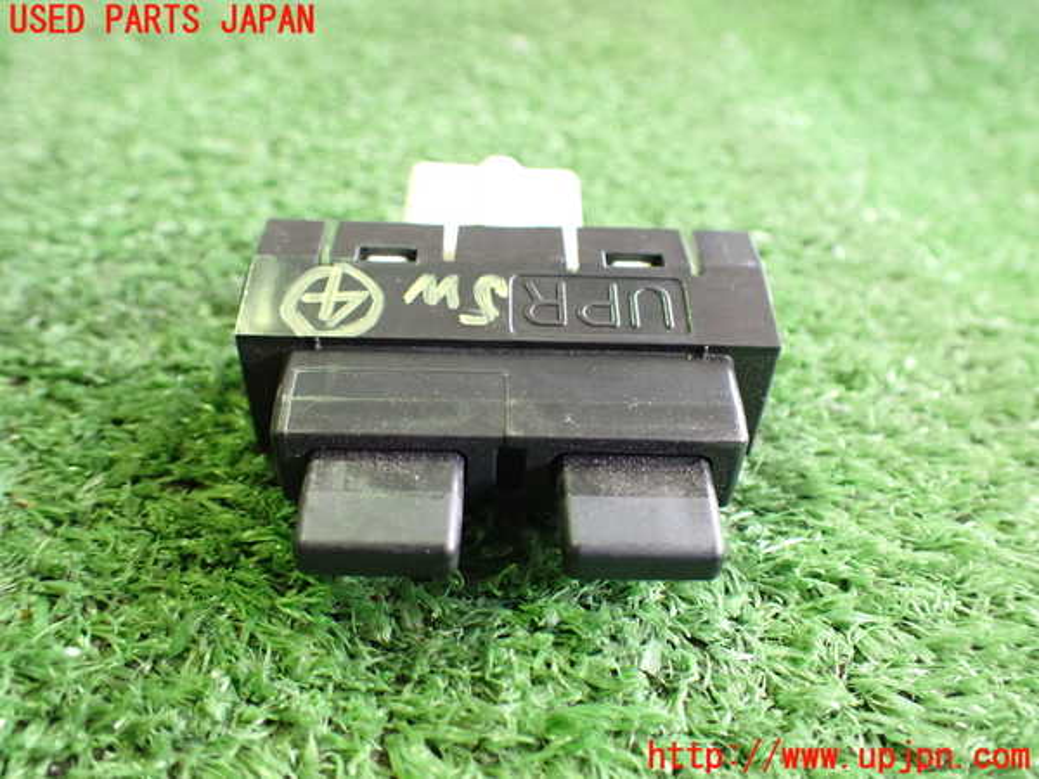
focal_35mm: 30
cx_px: 520
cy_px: 390
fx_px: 900
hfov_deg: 60.0
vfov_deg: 46.8
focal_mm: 5.4
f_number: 2.3
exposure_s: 1/40
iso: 800
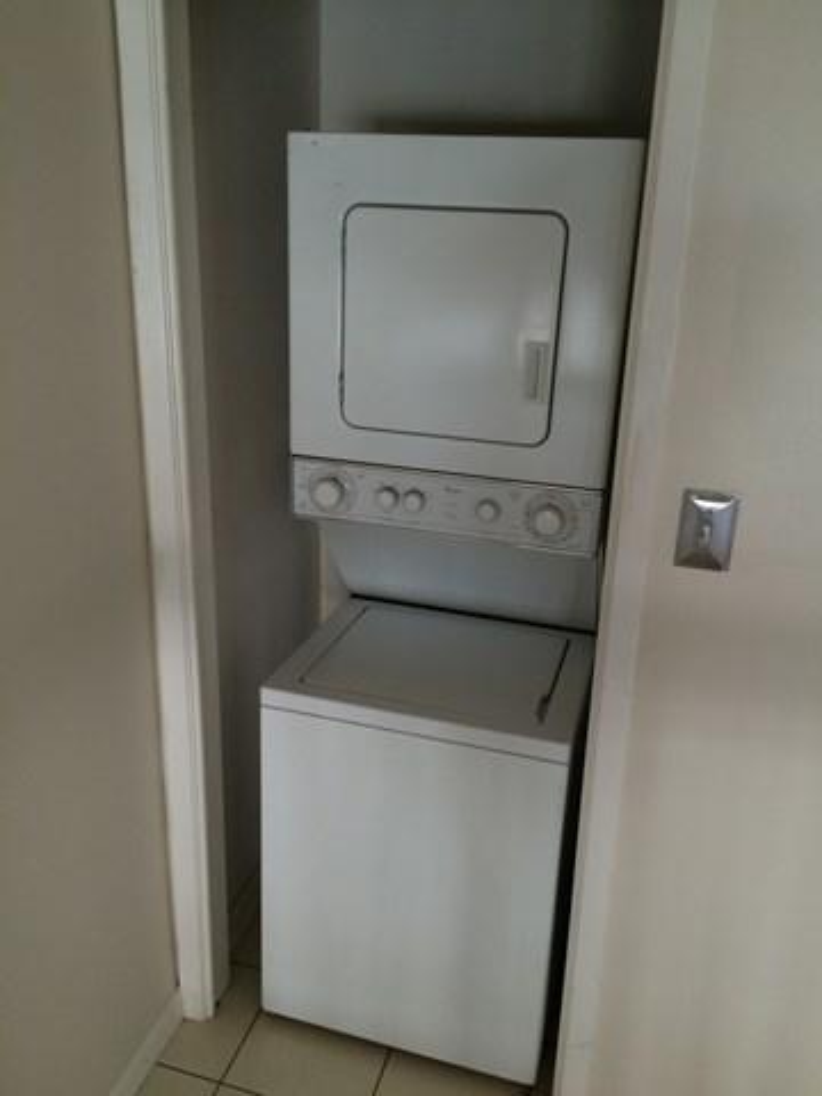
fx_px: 918
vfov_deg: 61.7
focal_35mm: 29
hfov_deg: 48.2
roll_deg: +0.0
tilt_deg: -21.7
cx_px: 411
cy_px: 548
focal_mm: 4.15
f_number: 2.2
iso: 64
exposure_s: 1/30
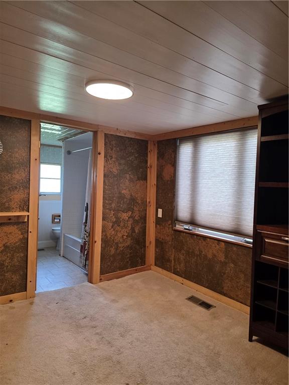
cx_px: 144
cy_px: 192
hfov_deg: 58.9
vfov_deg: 73.9
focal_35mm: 23
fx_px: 256
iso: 200
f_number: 1.7
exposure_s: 1/120
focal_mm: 6.3
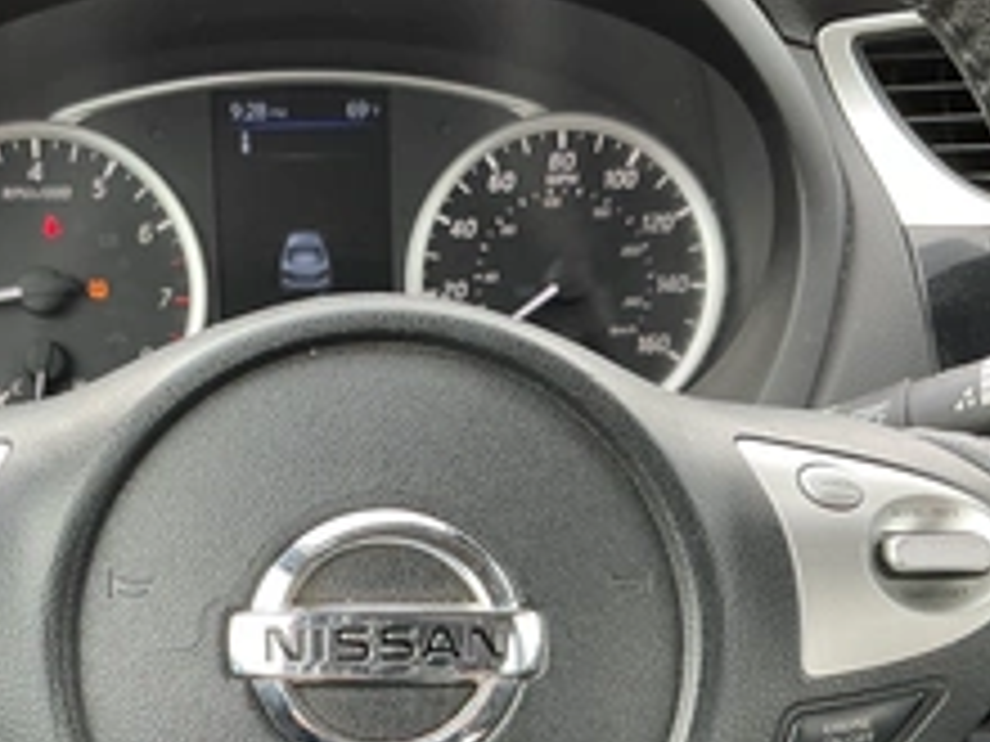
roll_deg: +1.6
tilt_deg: -26.4
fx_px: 1459
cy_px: 666
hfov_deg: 37.2
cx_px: 351
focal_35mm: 51
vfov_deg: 27.5
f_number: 1.8
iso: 64
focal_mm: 3
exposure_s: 1/122
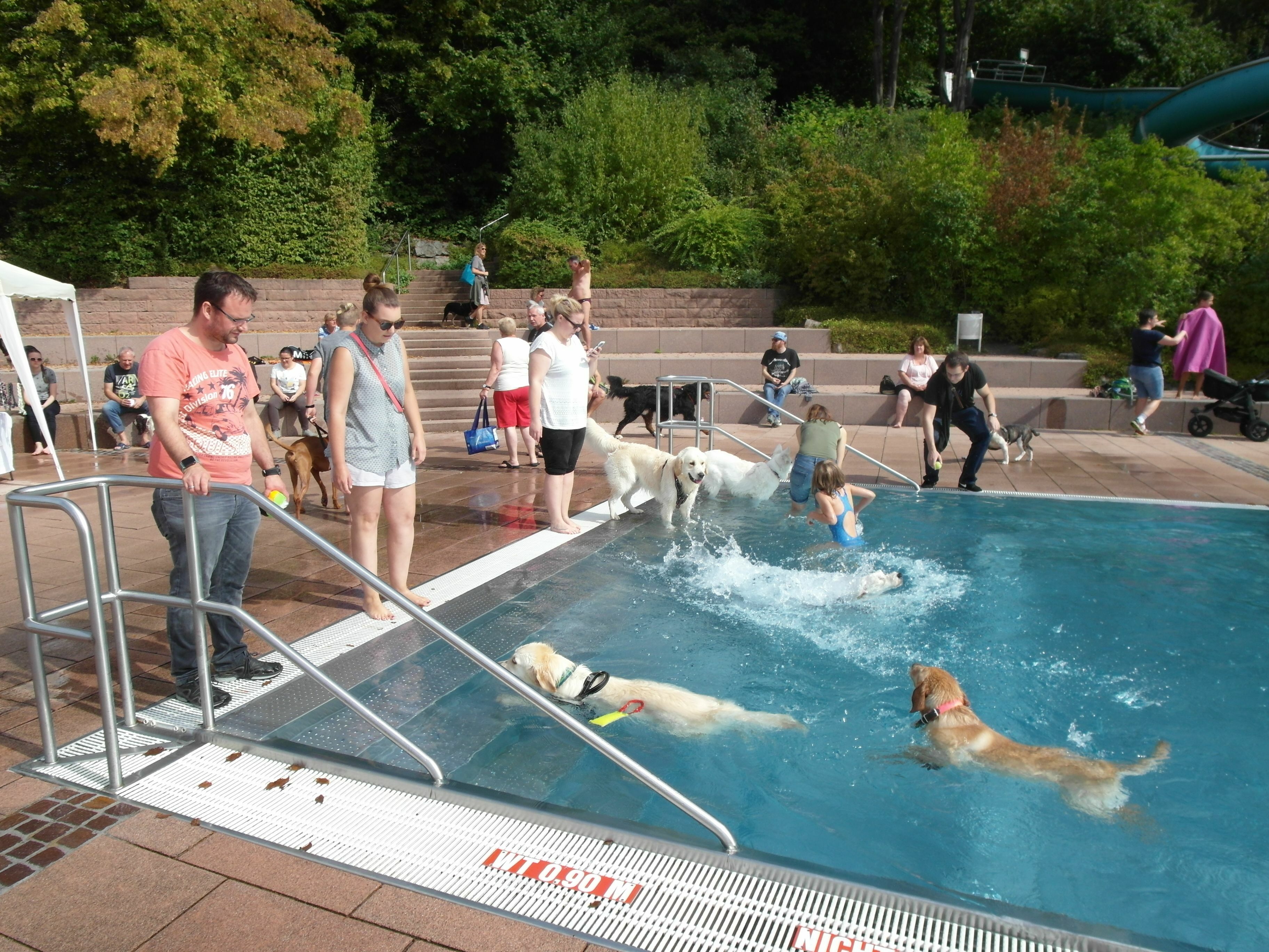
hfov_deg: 71.6
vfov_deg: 56.8
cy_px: 476
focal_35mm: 24
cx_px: 634
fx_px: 880
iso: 80
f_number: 4.4
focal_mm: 5.2
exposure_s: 1/500
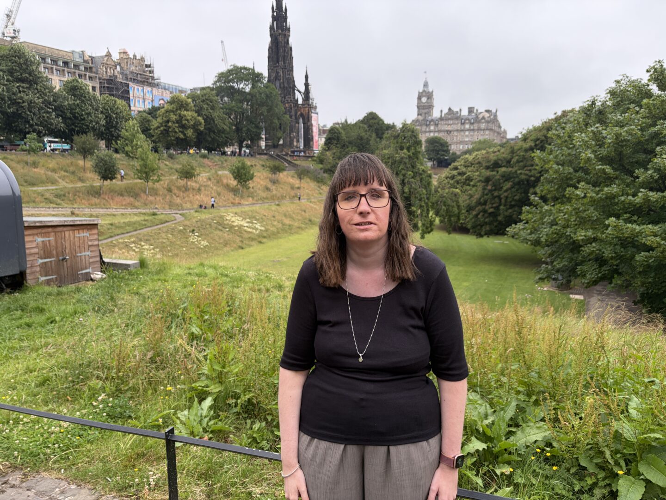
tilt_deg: -8.3
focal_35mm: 26
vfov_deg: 53.1
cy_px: 250
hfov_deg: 67.3
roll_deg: +0.6
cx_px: 333
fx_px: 500
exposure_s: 1/548
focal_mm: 5.96
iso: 50
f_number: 1.6
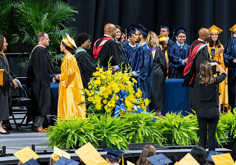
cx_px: 148
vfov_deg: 4.1
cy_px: 86
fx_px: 2314
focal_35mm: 348
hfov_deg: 5.8
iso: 2000
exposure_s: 1/200
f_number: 4
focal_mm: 200
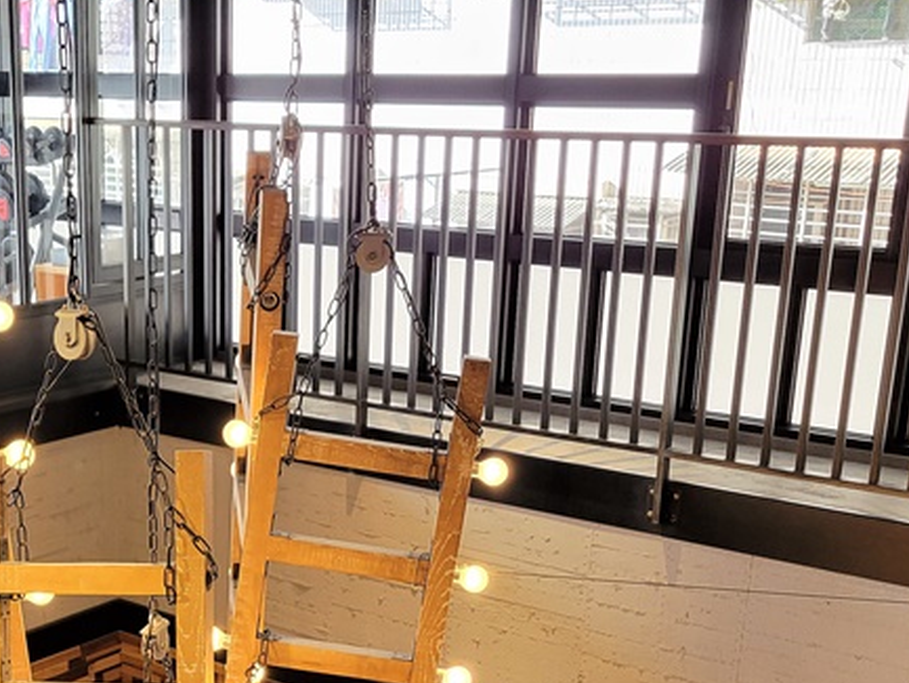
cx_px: 139
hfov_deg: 31.1
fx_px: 1576
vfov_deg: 24.0
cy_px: 559
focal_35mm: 60
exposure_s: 1/120
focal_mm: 5.4
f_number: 1.8
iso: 200
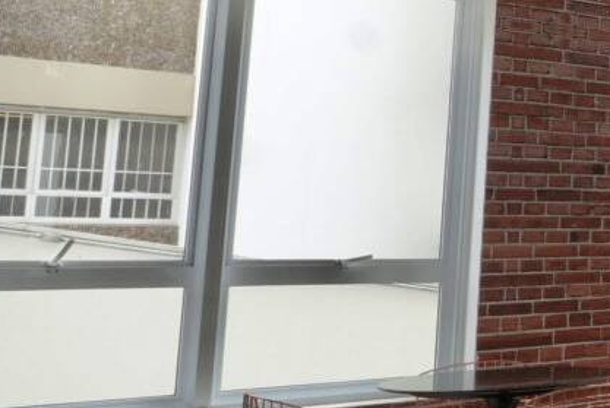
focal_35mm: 64
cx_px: 1097
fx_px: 1085
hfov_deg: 21.1
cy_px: 133
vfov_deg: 21.2
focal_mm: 11
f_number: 11
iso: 1000
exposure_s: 1/160
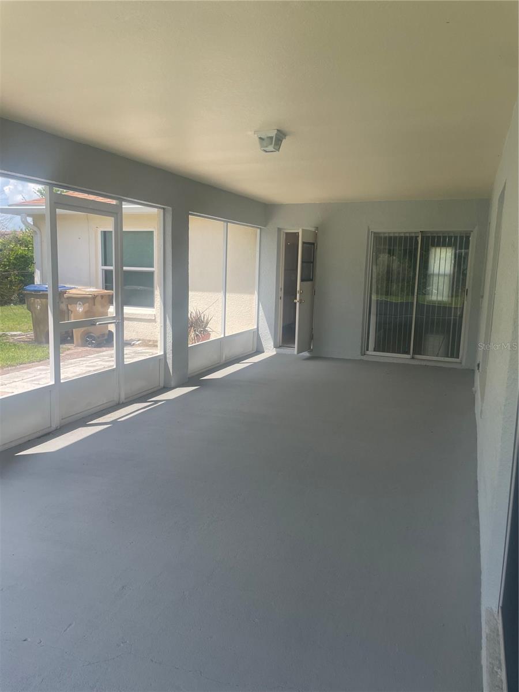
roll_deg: -1.8
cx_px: 260
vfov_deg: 67.3
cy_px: 346
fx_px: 520
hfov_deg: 53.1
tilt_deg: -7.4
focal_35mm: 26
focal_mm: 4.2
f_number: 1.6
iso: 32
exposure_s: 1/711
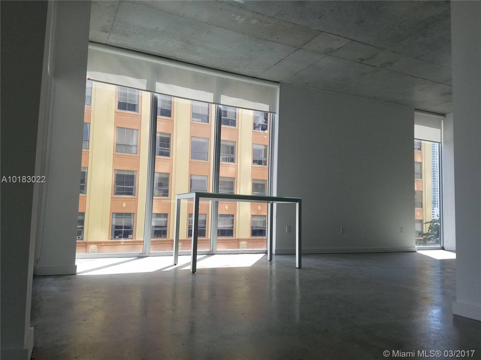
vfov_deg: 53.1
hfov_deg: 67.3
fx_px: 361
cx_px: 240
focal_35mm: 26
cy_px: 180
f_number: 1.7
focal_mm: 4.2
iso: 50
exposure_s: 1/337
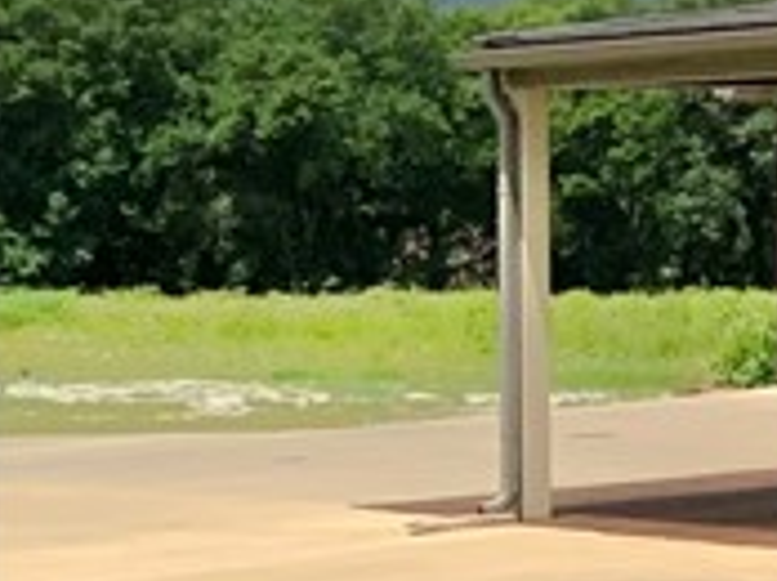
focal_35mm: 171
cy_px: -72
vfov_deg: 8.6
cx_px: 2273
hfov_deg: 9.3
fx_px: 3833
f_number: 1.8
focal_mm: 3
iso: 16
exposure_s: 1/2320
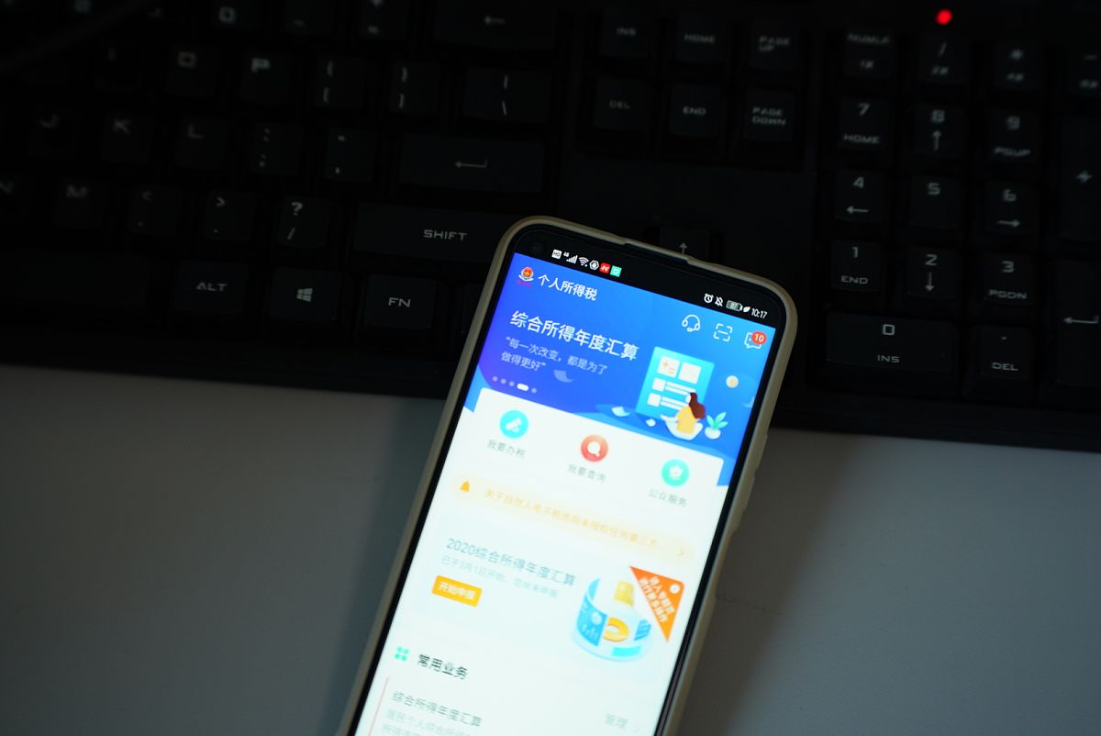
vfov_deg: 19.5
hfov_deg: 28.8
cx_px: 550
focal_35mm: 70
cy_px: 368
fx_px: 2142
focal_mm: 70
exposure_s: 1/250
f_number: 2.8
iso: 640
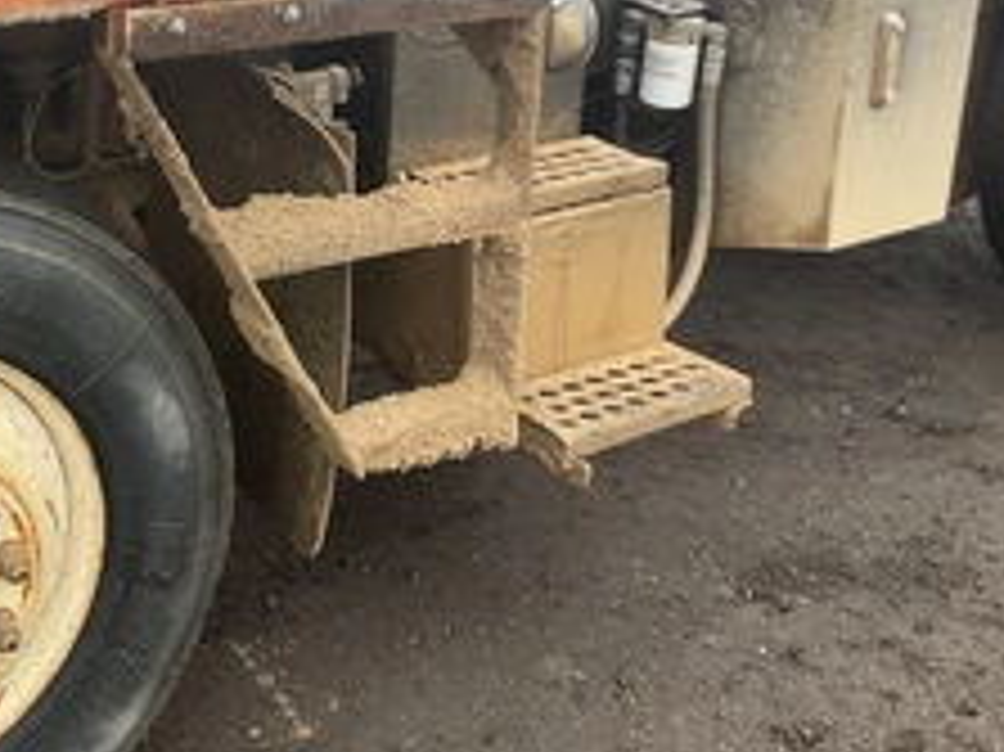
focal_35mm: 52
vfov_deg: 27.5
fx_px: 1507
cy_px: 167
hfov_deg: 35.5
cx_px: 185
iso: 20
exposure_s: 1/168
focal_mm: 3
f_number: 1.8
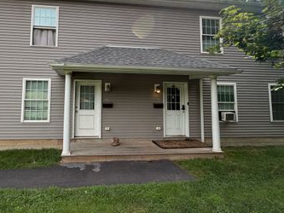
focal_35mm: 21
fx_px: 172
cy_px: 84
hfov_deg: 77.0
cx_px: 100
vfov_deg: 62.8
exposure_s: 1/502
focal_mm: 2.22
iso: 64
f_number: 2.2
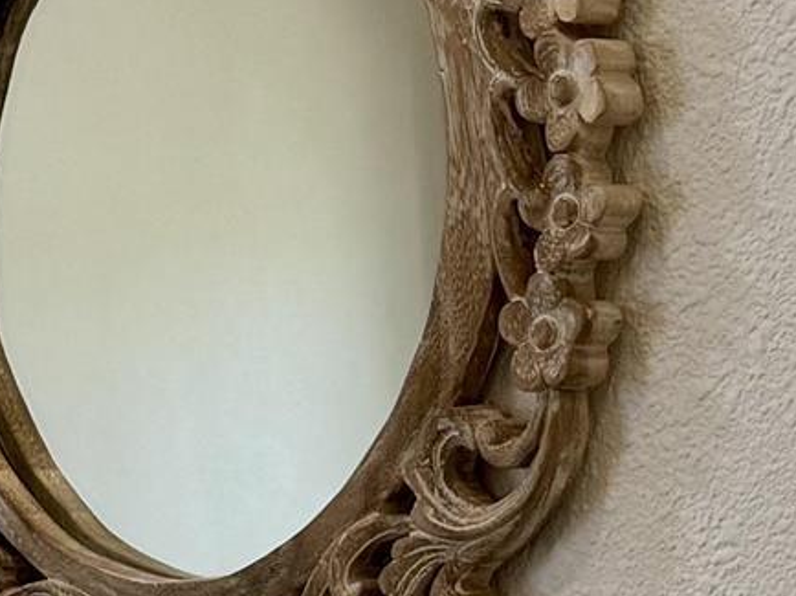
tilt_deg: -7.1
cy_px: 1432
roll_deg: +5.2
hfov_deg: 11.3
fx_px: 3907
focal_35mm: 170
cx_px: -319
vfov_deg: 8.1
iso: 80
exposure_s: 1/232
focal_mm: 6.76
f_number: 1.78
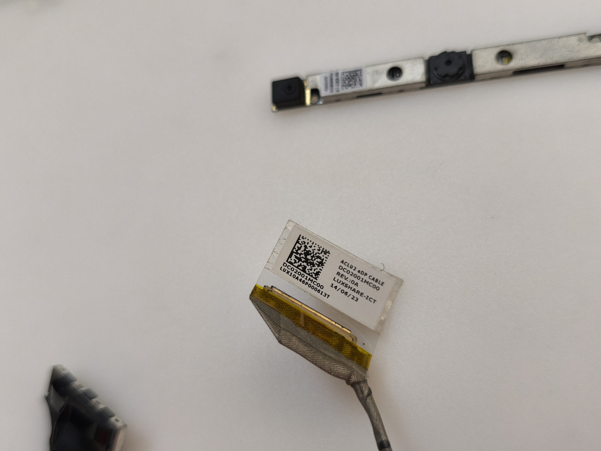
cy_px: 226
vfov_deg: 40.7
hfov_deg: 52.6
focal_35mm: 35
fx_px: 608
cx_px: 300
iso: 400
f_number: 1.6
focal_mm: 6.57
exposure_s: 1/50
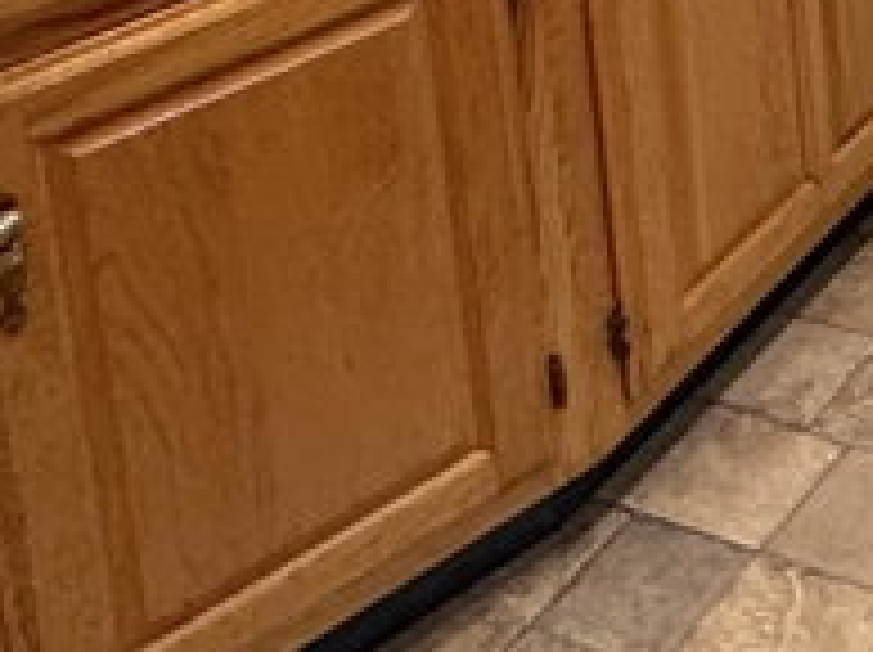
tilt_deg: -8.4
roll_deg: +1.1
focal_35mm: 74
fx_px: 1864
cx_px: 1476
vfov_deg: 14.8
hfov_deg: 20.4
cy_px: -787
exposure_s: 1/120
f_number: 2.2
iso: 250
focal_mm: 2.22
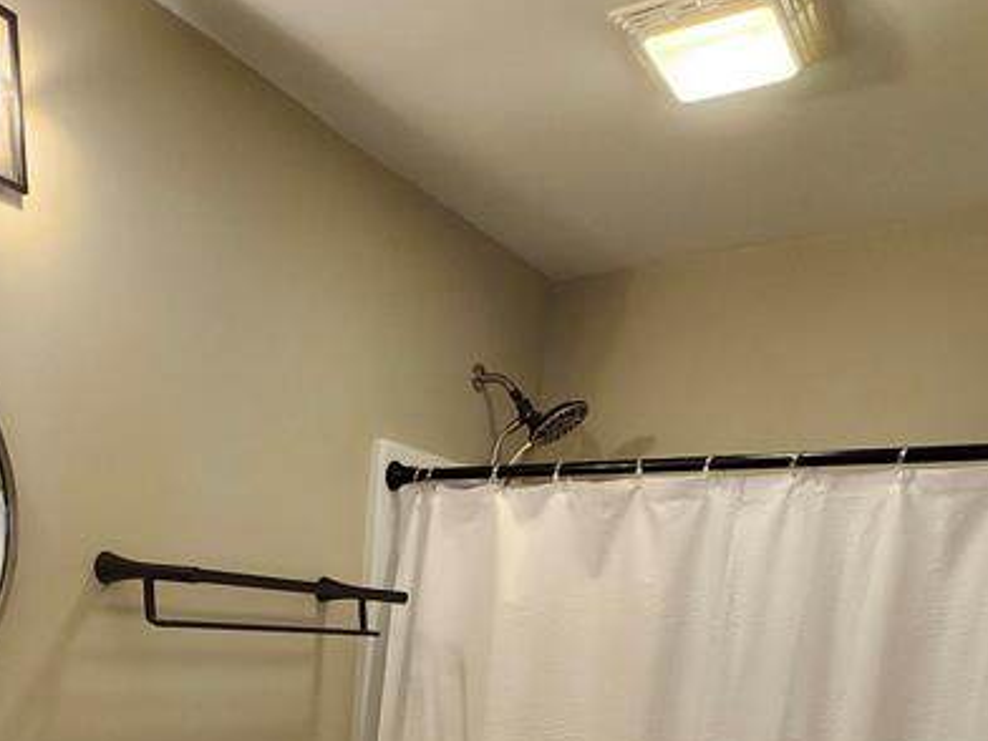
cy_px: 776
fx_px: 970
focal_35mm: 34
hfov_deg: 52.5
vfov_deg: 36.6
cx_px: 302
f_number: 2.2
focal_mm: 1.74
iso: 250
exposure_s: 1/60
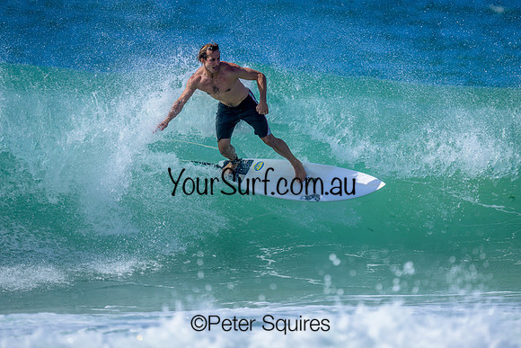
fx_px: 11580
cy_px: 174
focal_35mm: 800
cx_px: 260
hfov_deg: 2.6
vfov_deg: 1.7
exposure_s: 1/2000
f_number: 6.3
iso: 320
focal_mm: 800
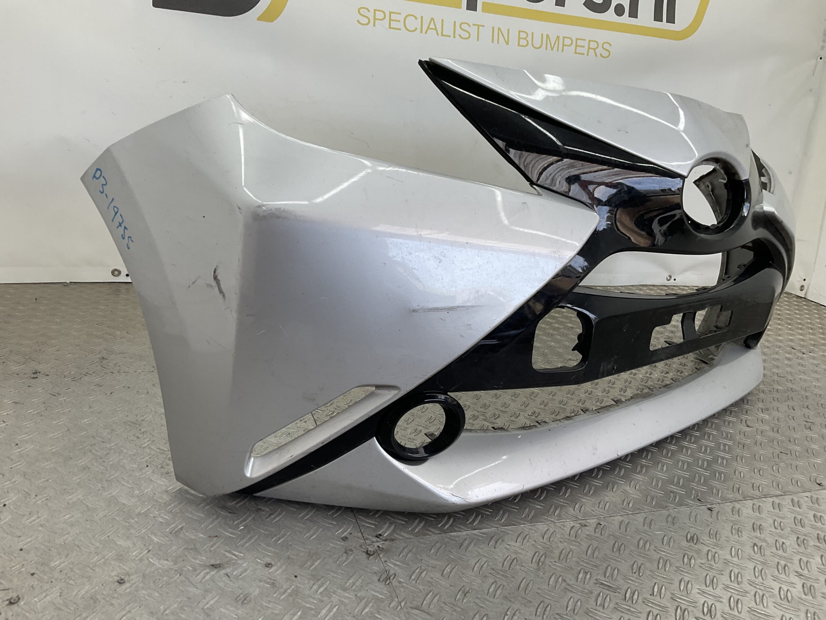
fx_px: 692
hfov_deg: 61.7
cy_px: 310
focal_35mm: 29
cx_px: 413
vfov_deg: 48.2
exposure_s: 1/121
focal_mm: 3
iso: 16
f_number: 1.8
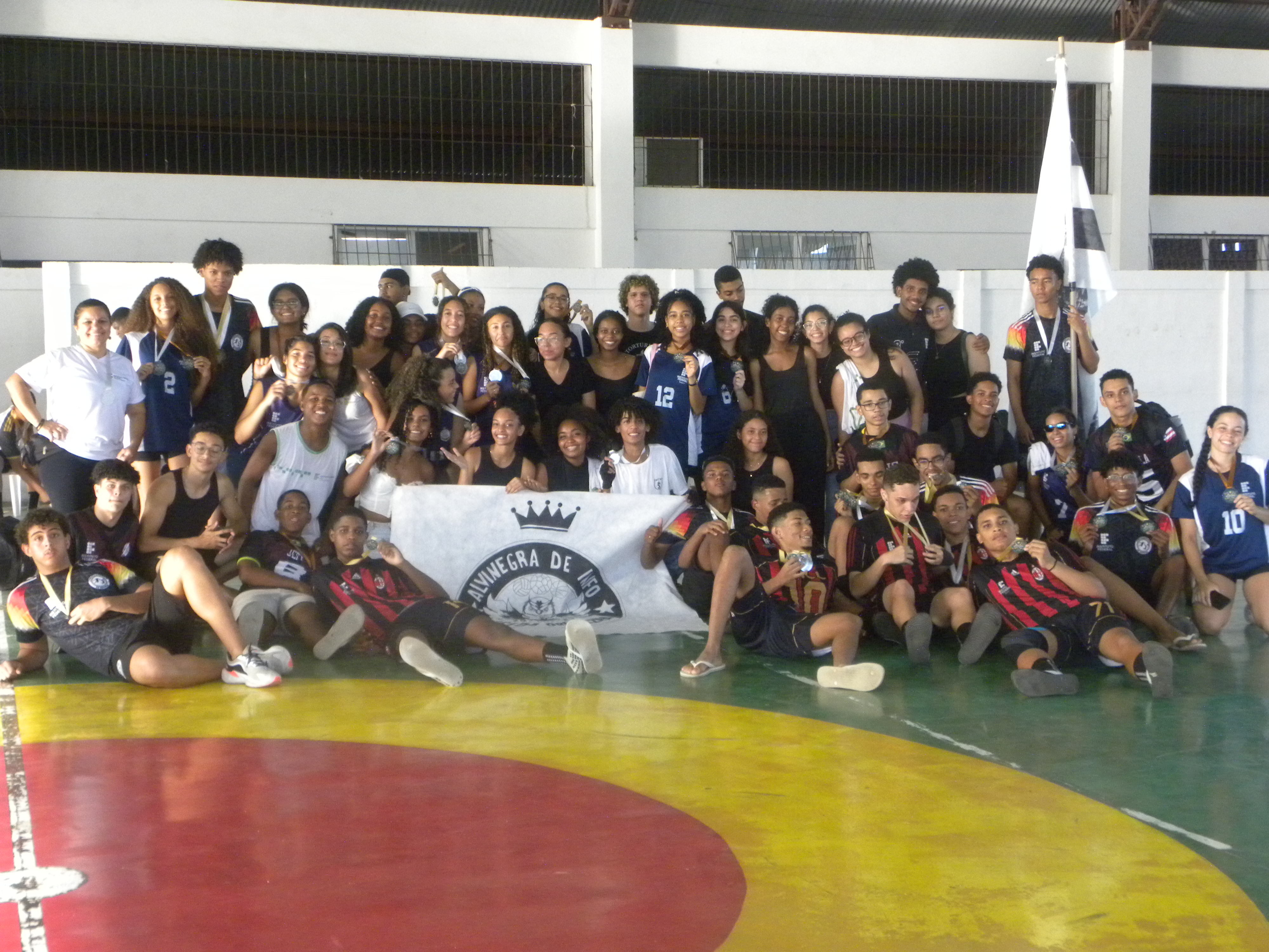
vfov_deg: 28.0
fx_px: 1906
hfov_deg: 36.8
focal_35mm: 52
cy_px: 476
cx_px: 634
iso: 400
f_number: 3.5
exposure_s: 1/69.5
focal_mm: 9.2
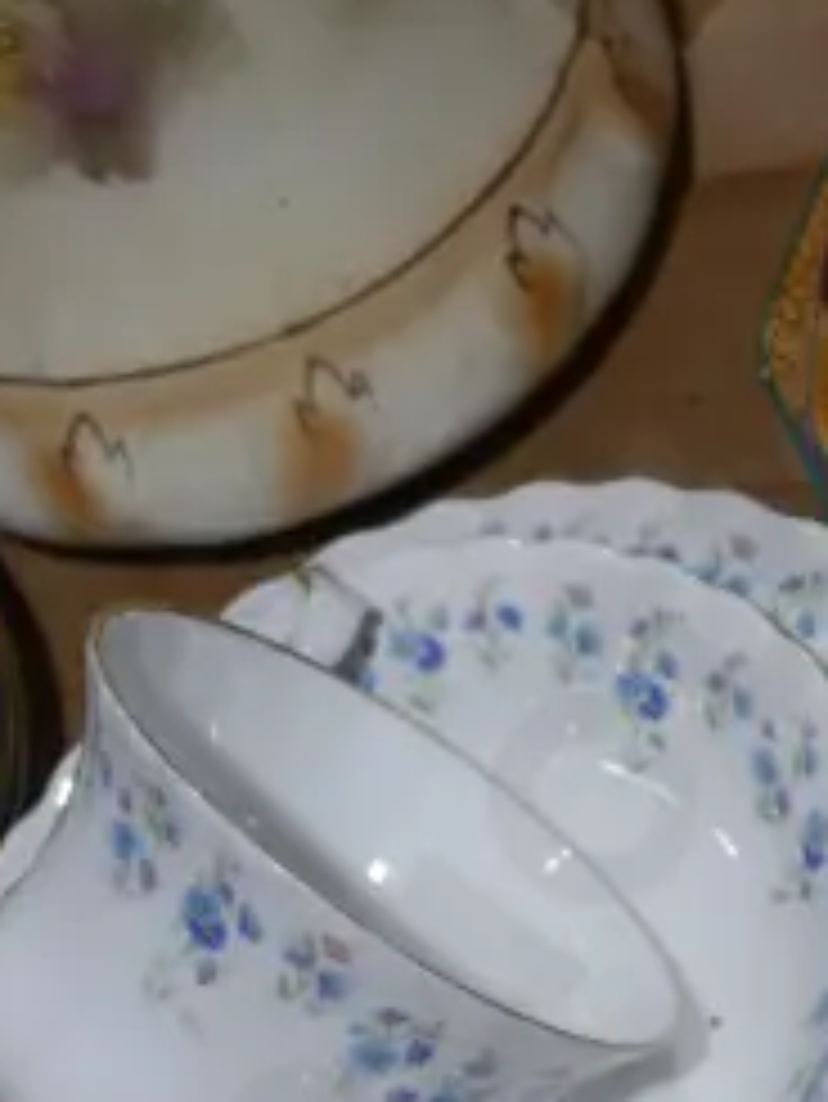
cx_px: 475
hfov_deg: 7.1
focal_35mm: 209
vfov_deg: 9.4
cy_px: 949
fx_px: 6660
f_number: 5.3
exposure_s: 1/100
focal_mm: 25
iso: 200
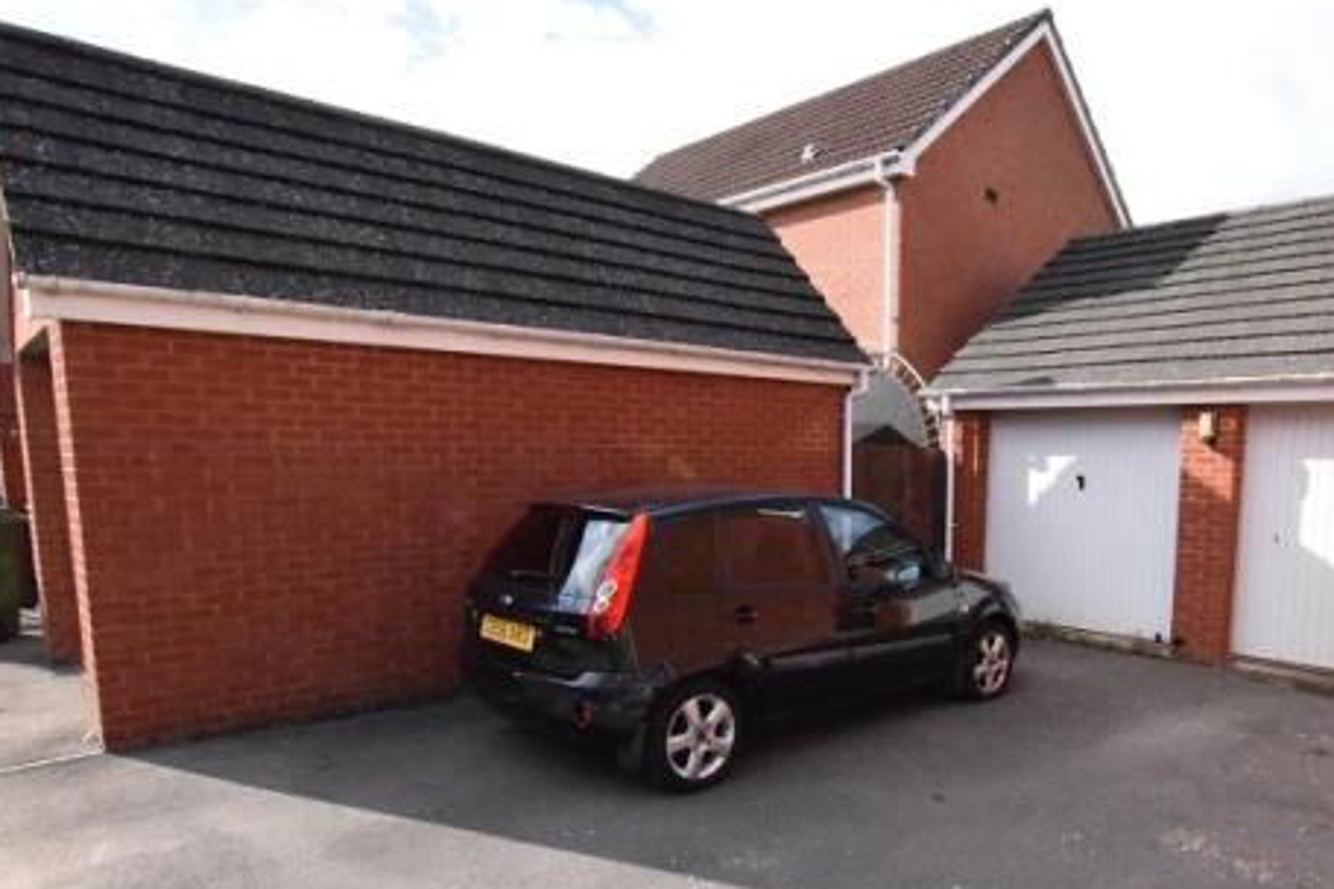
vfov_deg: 52.8
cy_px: 578
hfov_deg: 72.9
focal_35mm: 24
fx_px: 879
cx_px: 851
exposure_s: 1/1250
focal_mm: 11
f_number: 18
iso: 6400
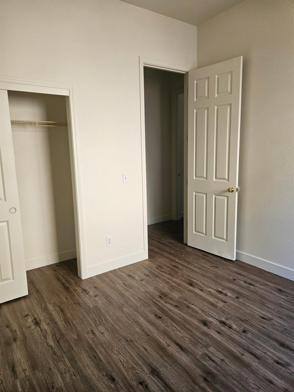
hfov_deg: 58.9
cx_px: 147
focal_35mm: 23
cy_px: 196
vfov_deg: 73.9
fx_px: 260
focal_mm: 5.4
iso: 100
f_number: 1.8
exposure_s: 1/180
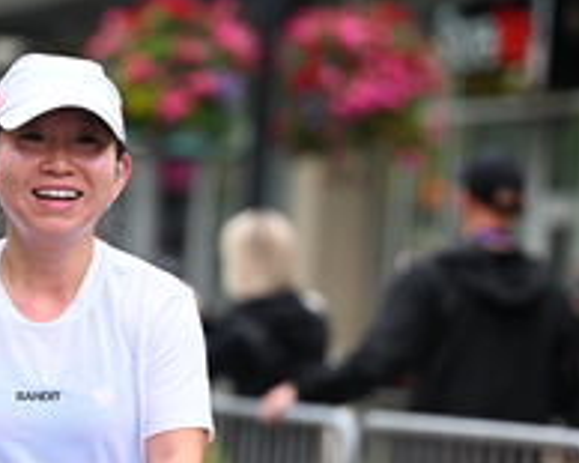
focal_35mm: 319
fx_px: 5464
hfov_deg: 6.1
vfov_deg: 4.8
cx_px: 82
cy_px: 260
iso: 640
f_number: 2.8
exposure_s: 1/2000
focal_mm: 120
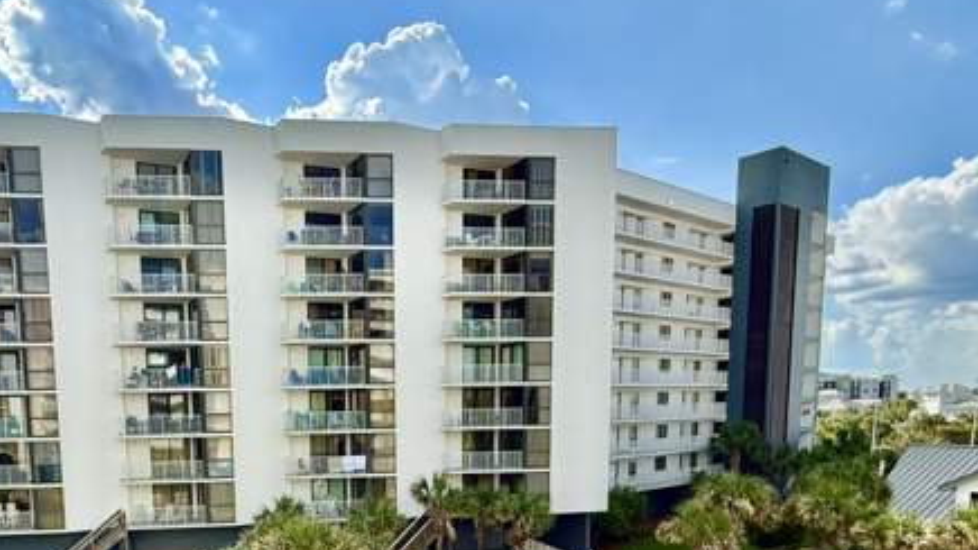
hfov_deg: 66.3
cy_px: 501
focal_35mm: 28
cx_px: 334
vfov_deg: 38.5
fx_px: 726
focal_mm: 2.22
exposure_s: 1/1105
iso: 50
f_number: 2.2
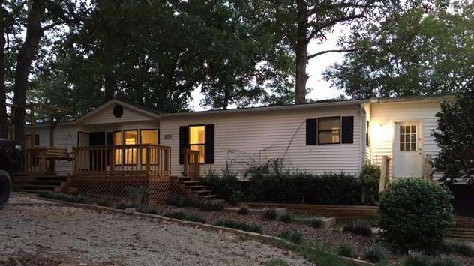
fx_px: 402
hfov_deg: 61.0
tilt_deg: +1.3
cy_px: 176
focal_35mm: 32
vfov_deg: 36.3
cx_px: 237
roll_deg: +0.8
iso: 320
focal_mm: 4.15
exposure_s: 1/15
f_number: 2.2
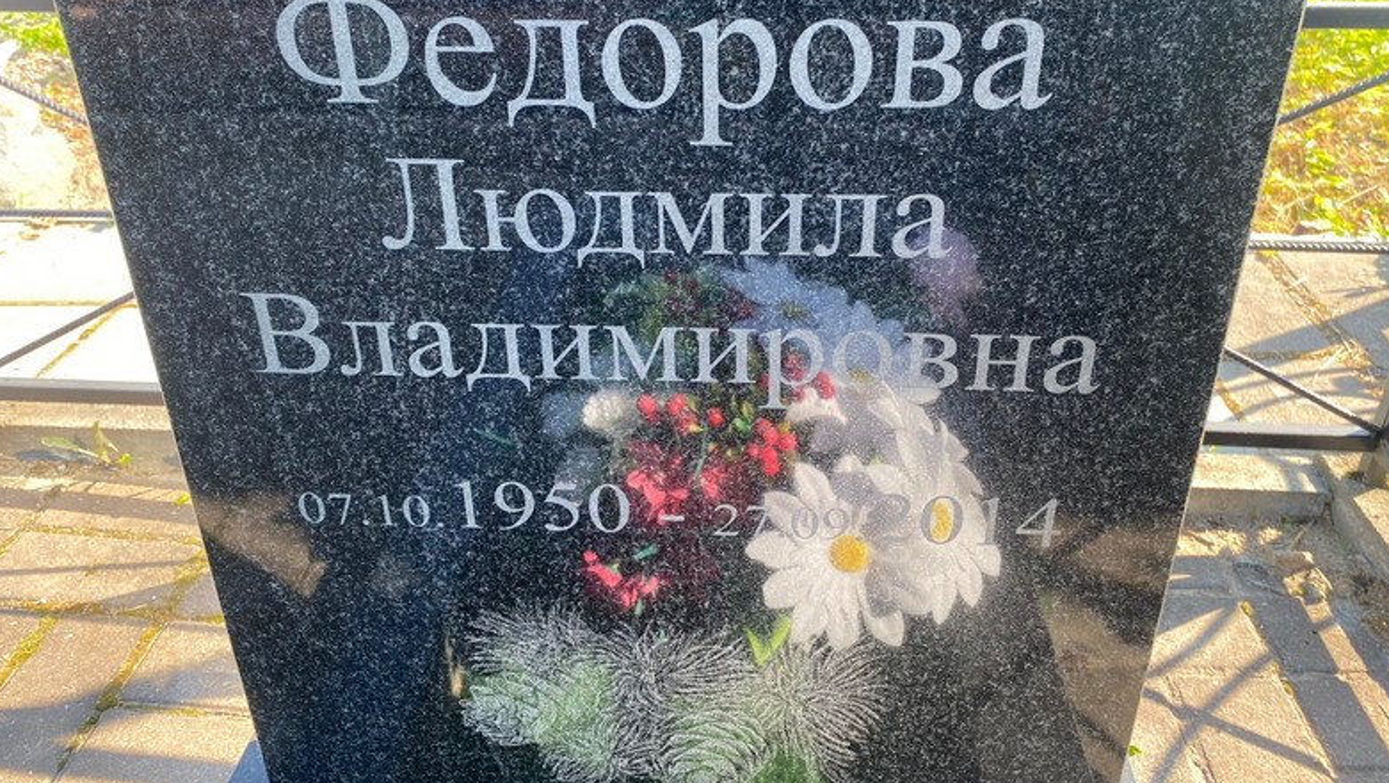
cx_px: 704
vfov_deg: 39.8
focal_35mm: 29
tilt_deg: -28.4
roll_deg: +0.8
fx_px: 1068
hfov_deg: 66.0
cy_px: 272
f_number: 1.8
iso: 32
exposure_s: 1/134
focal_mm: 4.25
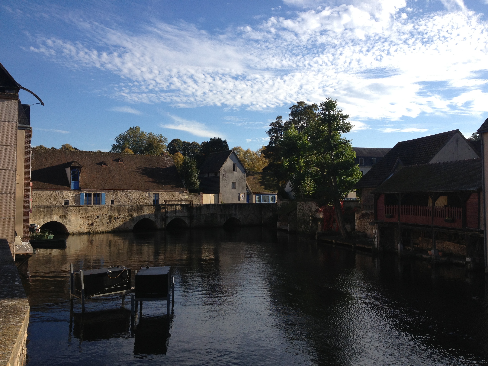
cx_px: 244
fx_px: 493
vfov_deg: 40.7
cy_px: 183
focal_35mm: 35
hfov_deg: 52.6
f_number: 2.4
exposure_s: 1/1346
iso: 50
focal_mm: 4.28
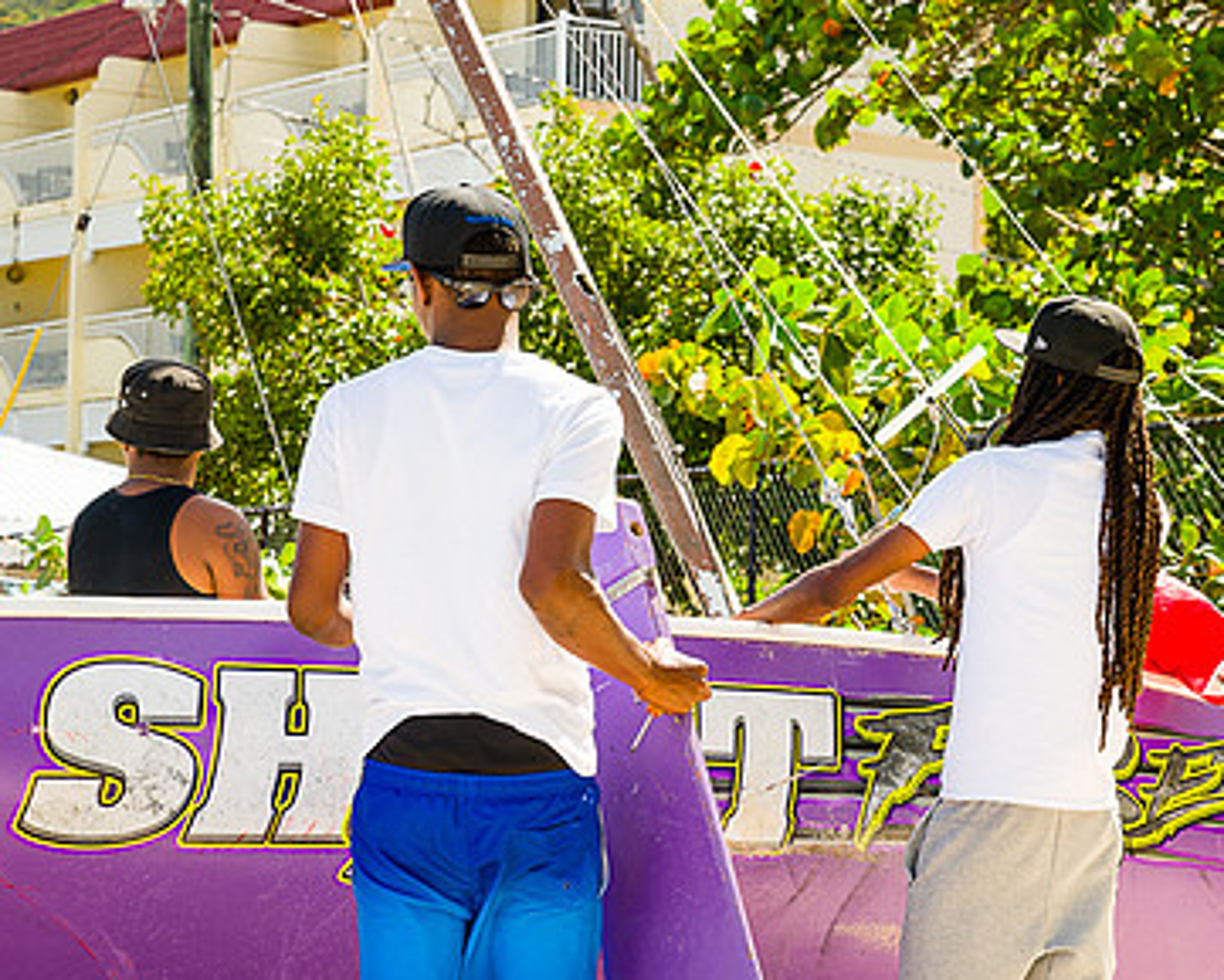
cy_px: 665
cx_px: 724
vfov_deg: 12.5
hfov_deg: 15.6
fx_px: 4457
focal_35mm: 123
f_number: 6.3
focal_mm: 70
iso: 160
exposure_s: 1/320
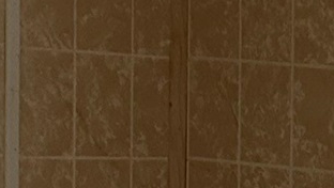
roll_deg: -0.3
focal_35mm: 193
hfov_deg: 9.9
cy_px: 350
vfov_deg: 6.2
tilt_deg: -8.1
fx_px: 1710
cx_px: 792
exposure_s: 1/60
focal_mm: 6.86
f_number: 1.78
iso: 500
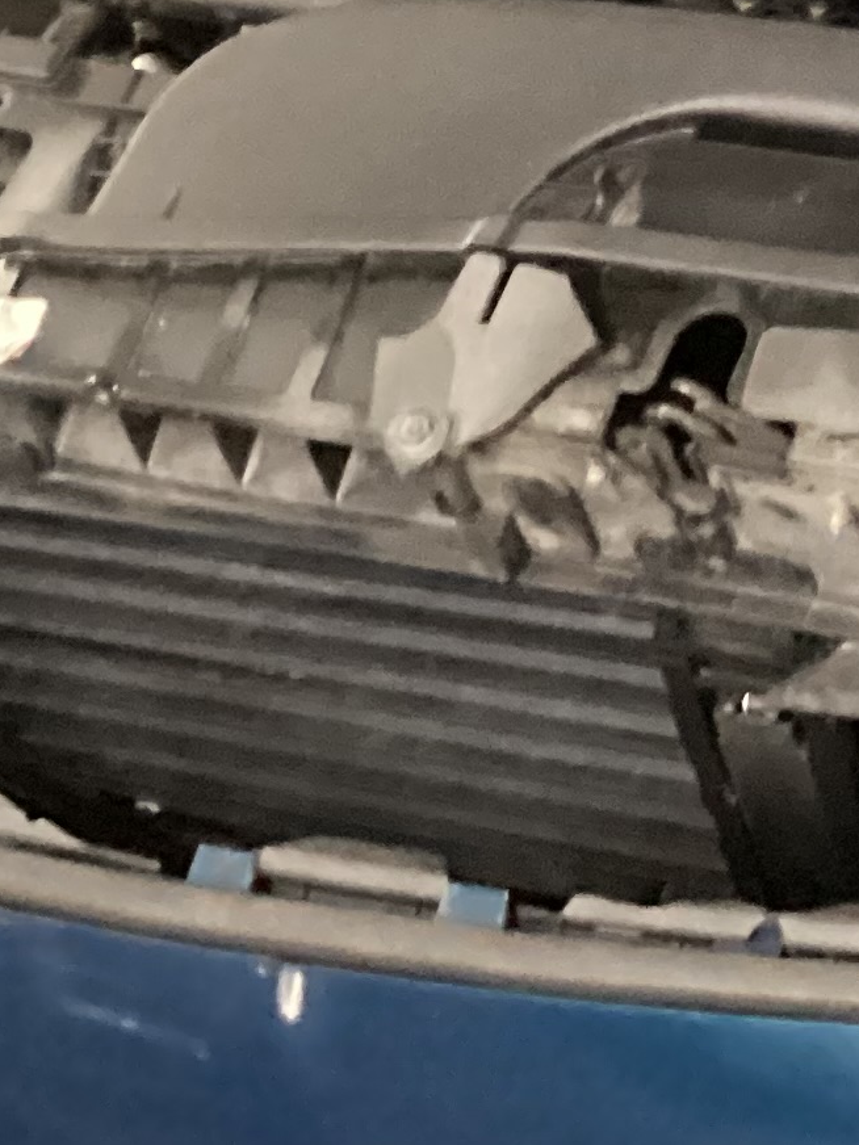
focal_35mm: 116
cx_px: 1088
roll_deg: +10.5
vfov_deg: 16.0
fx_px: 3838
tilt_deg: -37.6
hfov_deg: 12.4
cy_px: -372
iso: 640
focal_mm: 3.3
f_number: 2.4
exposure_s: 1/20
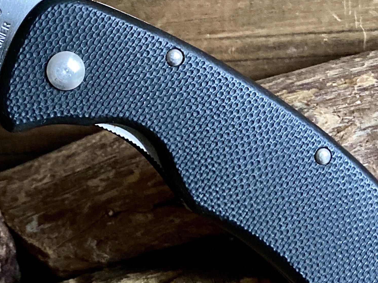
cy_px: 97
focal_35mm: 76
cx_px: 48
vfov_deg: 19.3
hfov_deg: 25.0
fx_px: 830
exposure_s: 1/30
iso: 640
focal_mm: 3.99
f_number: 1.8
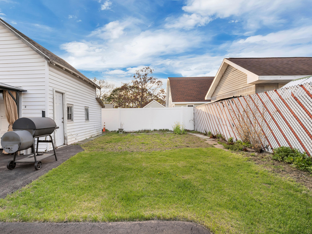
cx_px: 142
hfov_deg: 87.5
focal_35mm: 18
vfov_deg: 71.6
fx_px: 162
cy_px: 116
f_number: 4
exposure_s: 1/3200
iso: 500
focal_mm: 16
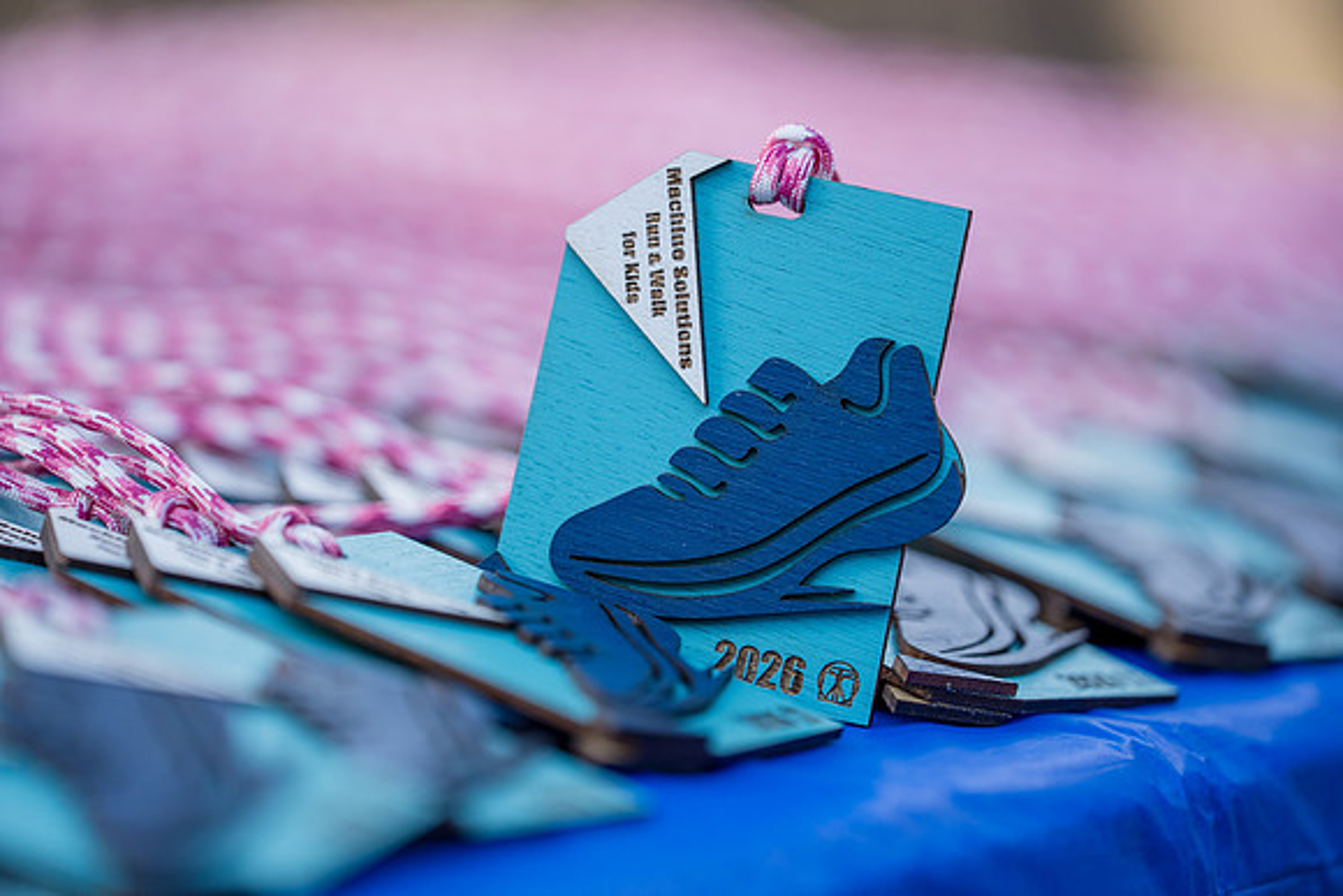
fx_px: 7119
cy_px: 448
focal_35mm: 191
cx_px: 672
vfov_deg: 7.2
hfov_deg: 10.8
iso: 500
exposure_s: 1/800
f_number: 2.8
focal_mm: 190.8
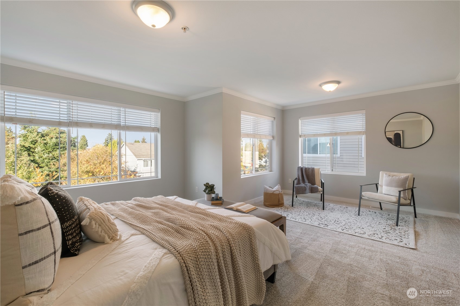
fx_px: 192
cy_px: 153
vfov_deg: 77.3
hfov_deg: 100.4
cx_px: 230
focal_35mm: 15
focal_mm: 10
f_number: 8
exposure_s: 1/2
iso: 320
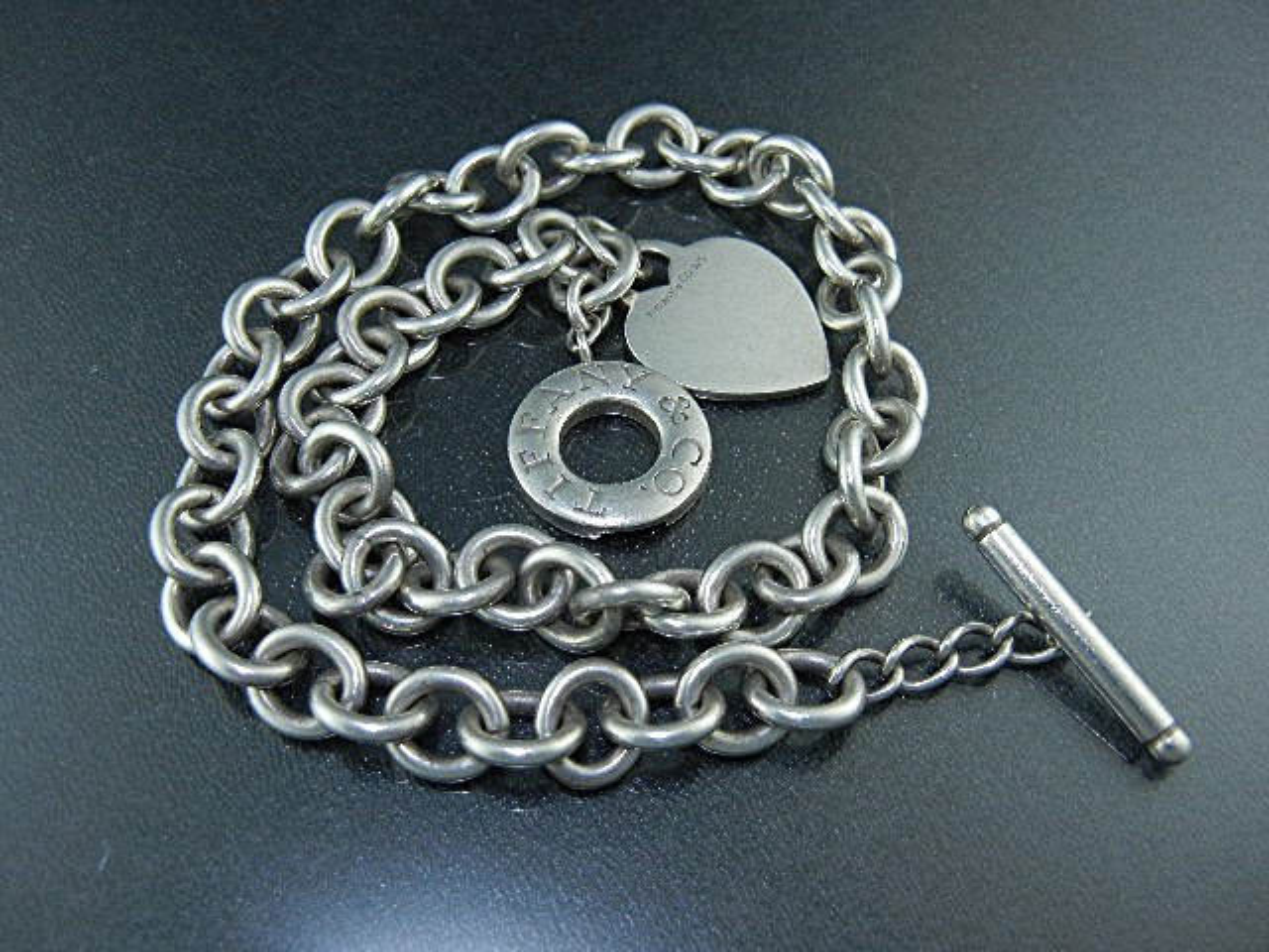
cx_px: 634
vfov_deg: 36.8
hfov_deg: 47.9
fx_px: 1430
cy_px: 476
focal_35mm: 39
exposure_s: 1/31.7
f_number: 3.7
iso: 200
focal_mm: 7.1
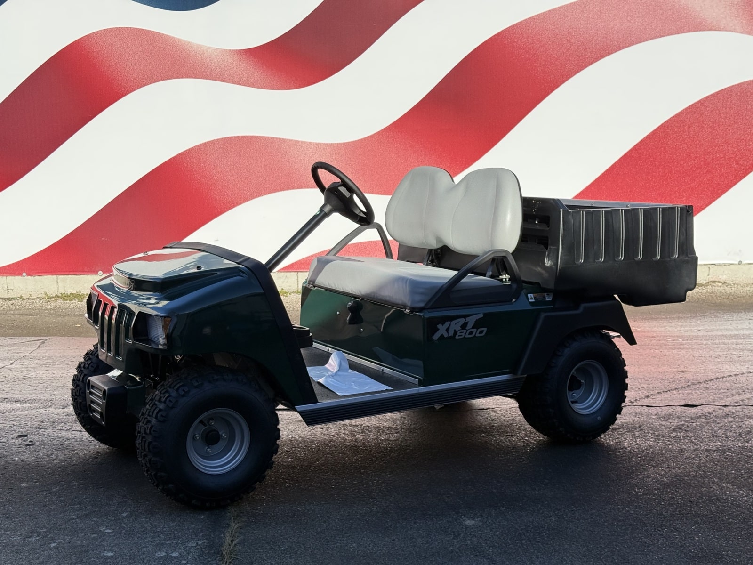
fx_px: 1044
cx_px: 376
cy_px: 282
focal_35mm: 48
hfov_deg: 39.7
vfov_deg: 30.3
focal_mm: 6.76
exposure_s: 1/2976
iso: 80
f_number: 1.78
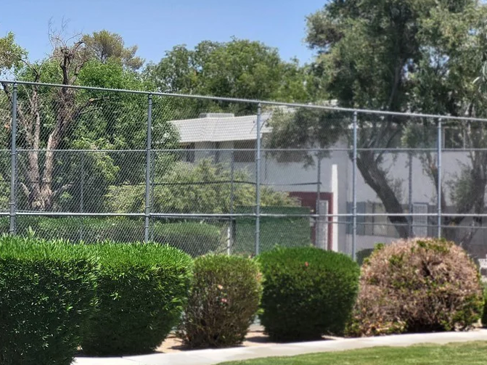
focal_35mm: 116
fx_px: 1632
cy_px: 168
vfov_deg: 12.8
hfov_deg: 16.9
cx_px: 147
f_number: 2.4
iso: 25
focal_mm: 7.12
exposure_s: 1/900
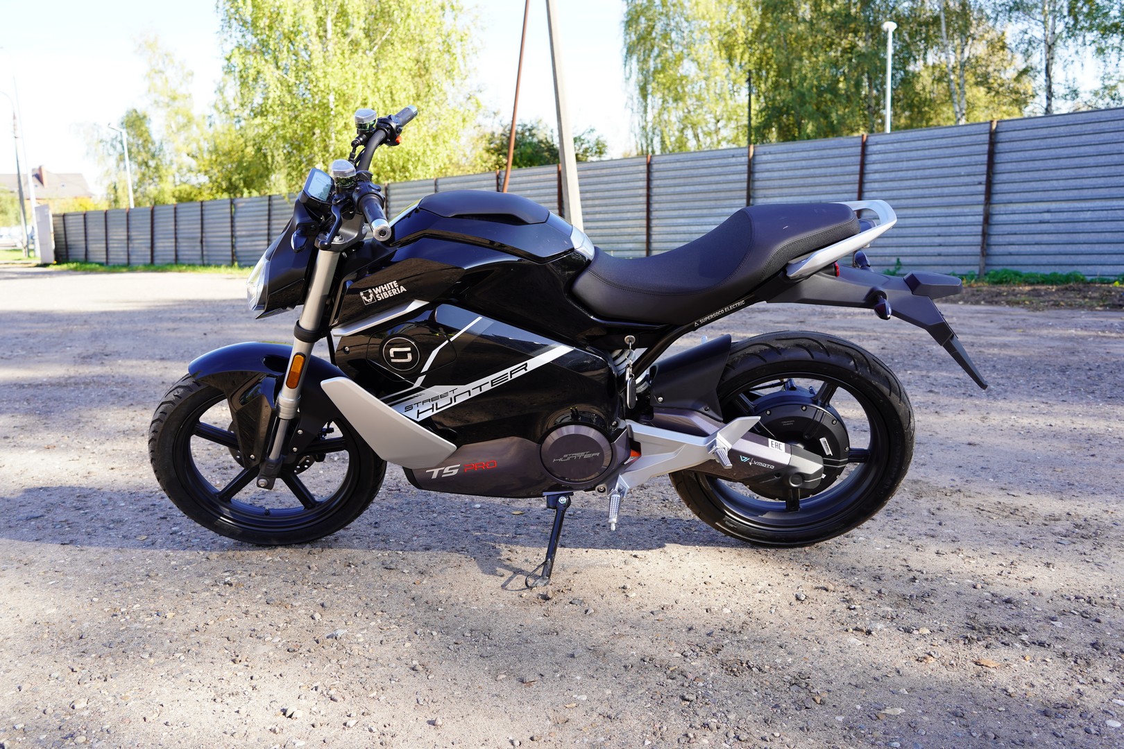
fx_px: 937
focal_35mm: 30
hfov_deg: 61.9
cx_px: 562
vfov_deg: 43.6
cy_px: 374
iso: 100
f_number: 5.6
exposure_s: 1/100
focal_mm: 30
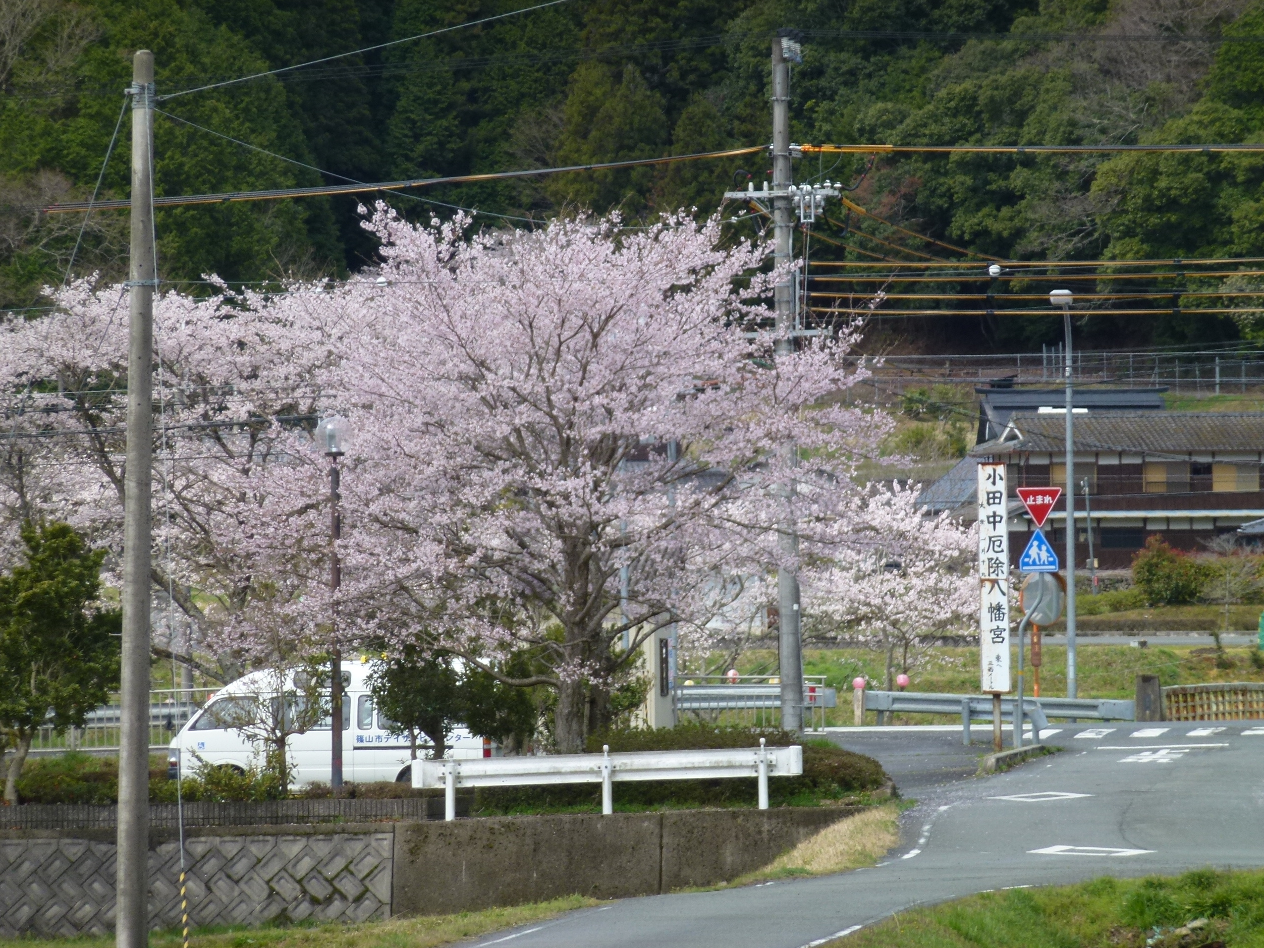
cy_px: 474
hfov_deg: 6.9
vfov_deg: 5.2
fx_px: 10443
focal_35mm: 286
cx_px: 631
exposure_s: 1/250
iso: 100
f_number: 5.7
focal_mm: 51
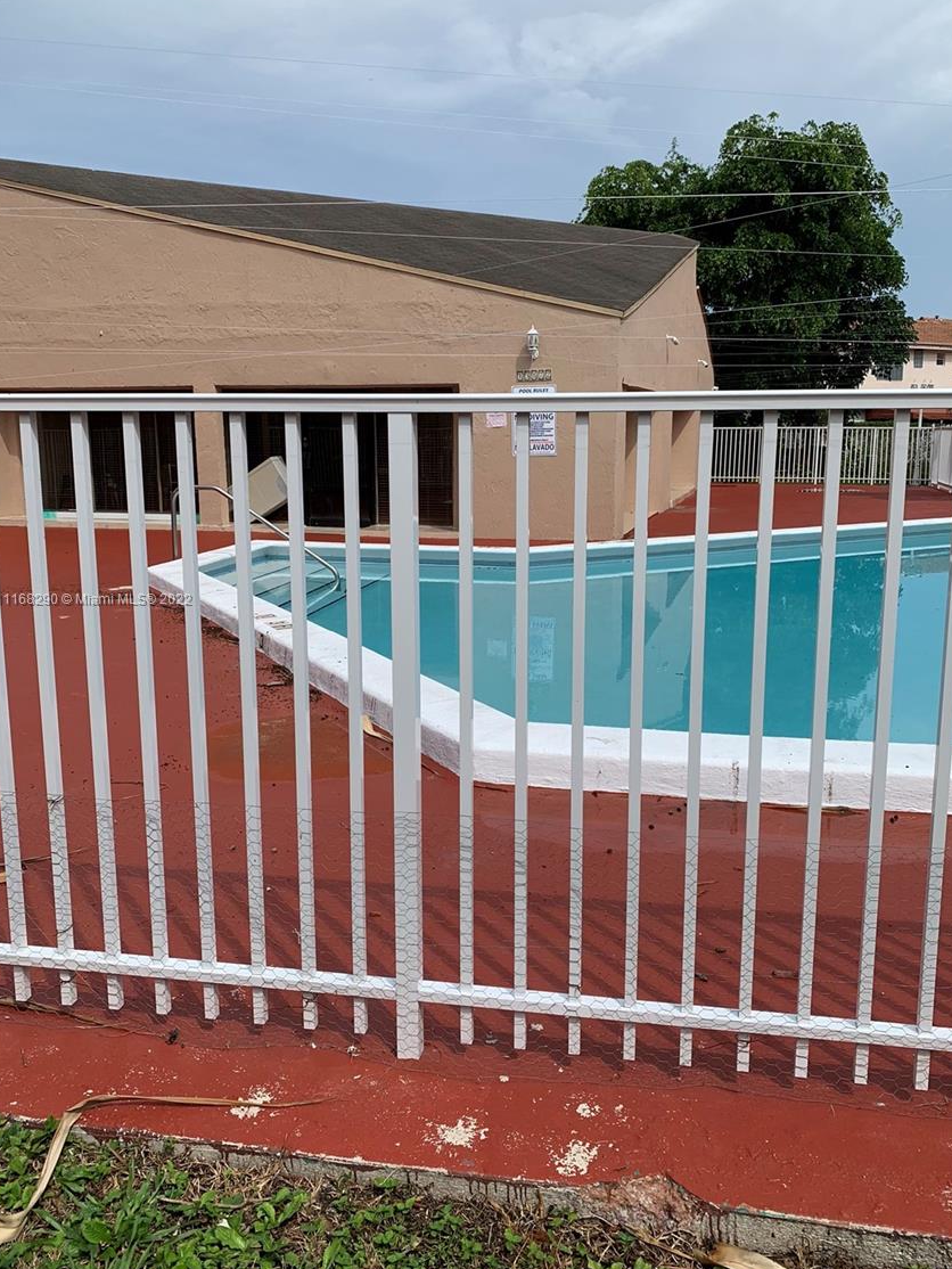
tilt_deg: -10.3
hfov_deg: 49.7
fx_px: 1026
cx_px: 495
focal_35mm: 28
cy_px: 600
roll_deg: -0.3
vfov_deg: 63.4
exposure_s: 1/3086
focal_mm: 4.25
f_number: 1.8
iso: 25
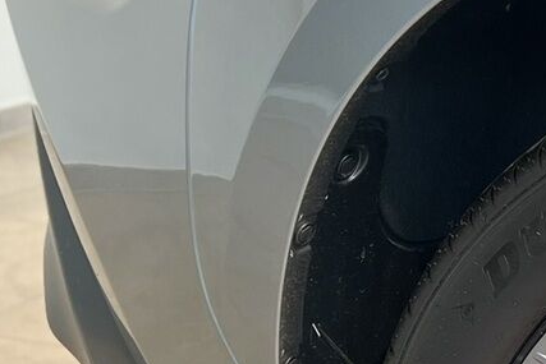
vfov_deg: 12.7
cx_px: 755
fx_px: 1638
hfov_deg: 17.5
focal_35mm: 108
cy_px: 255
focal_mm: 5.7
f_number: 1.5
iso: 80
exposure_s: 1/50
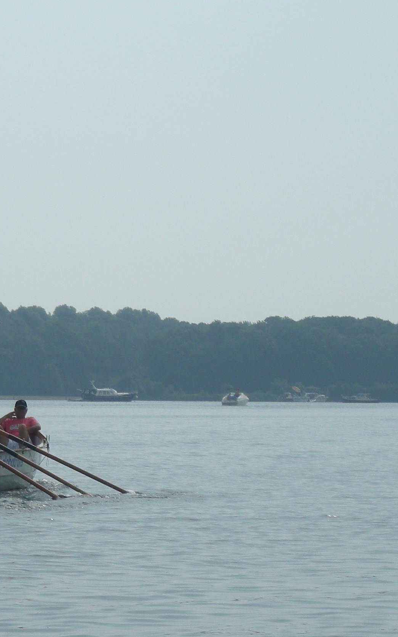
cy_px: 333
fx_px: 3559
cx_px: -89
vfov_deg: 10.2
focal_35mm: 205
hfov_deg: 6.4
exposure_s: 1/210
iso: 50
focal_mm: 17.1
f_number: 9.4
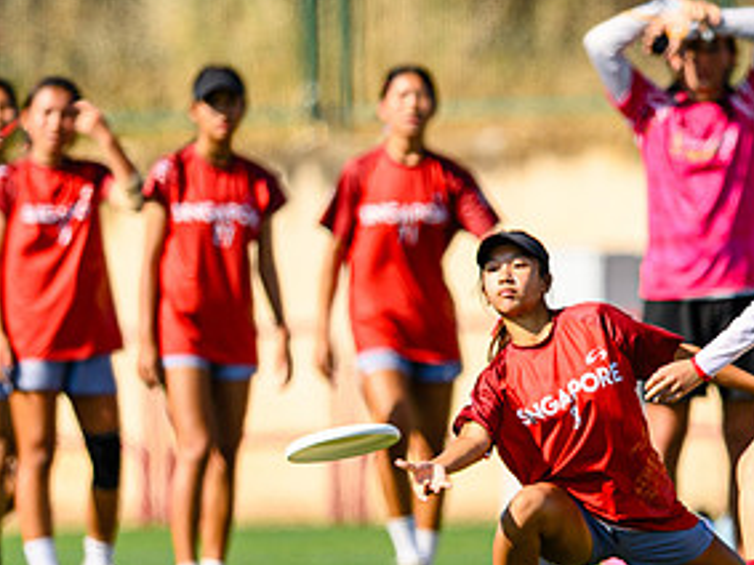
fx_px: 23885
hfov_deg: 1.8
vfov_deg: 1.4
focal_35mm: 1097
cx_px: 652
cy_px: 384
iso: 100
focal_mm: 400
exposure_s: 1/1600
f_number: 3.2
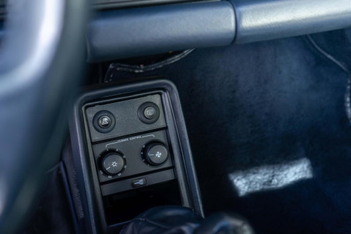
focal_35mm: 42
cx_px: 138
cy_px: 145
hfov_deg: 46.1
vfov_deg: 31.8
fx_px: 410
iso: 250
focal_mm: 29
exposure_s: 1/40
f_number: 3.5
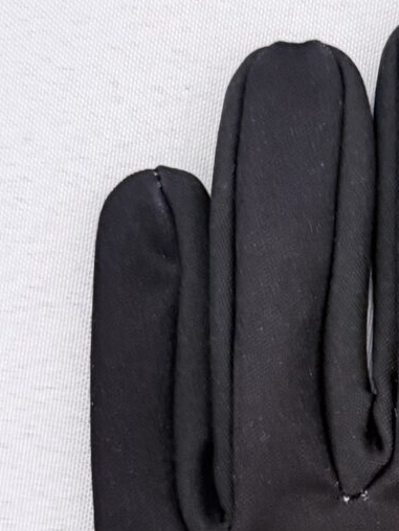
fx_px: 1306
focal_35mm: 85
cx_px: 460
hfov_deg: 16.7
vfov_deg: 22.4
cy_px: 481
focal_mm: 6.76
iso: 640
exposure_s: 1/33
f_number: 1.78
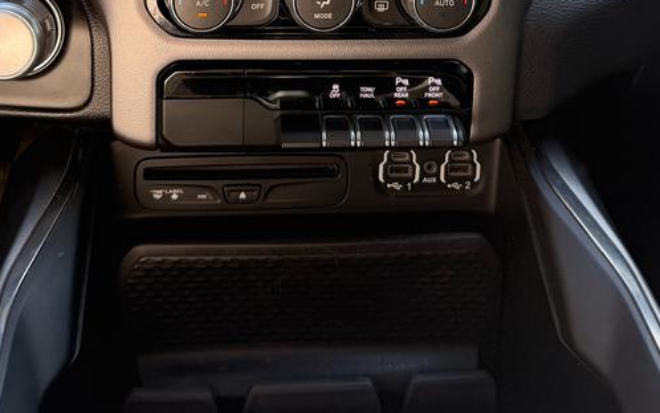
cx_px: 281
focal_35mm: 49
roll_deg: -2.6
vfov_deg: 22.8
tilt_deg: -21.7
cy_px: -156
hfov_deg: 40.9
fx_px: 882
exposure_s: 1/190
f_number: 1.78
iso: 80
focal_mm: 6.76
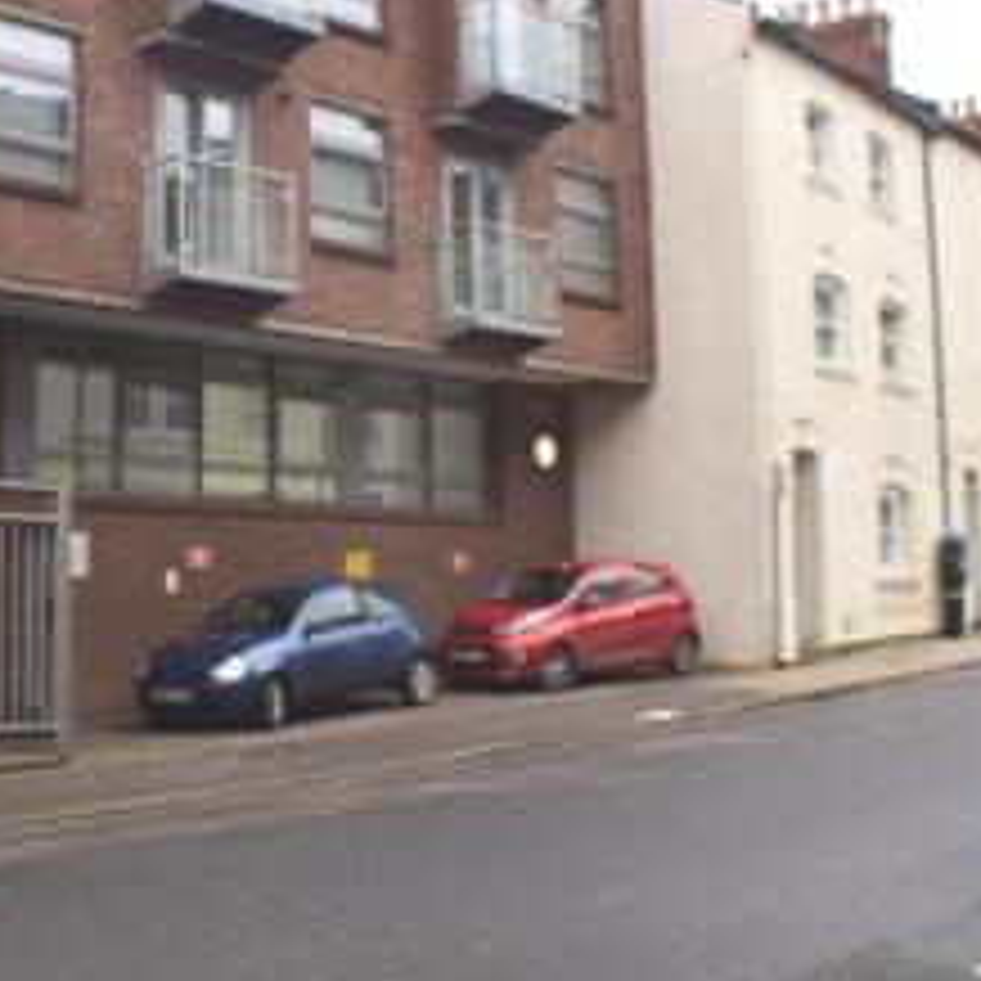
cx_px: 158
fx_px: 2050
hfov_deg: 26.3
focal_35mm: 64
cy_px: 412
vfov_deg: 26.9
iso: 400
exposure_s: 1/60
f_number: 8
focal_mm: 23
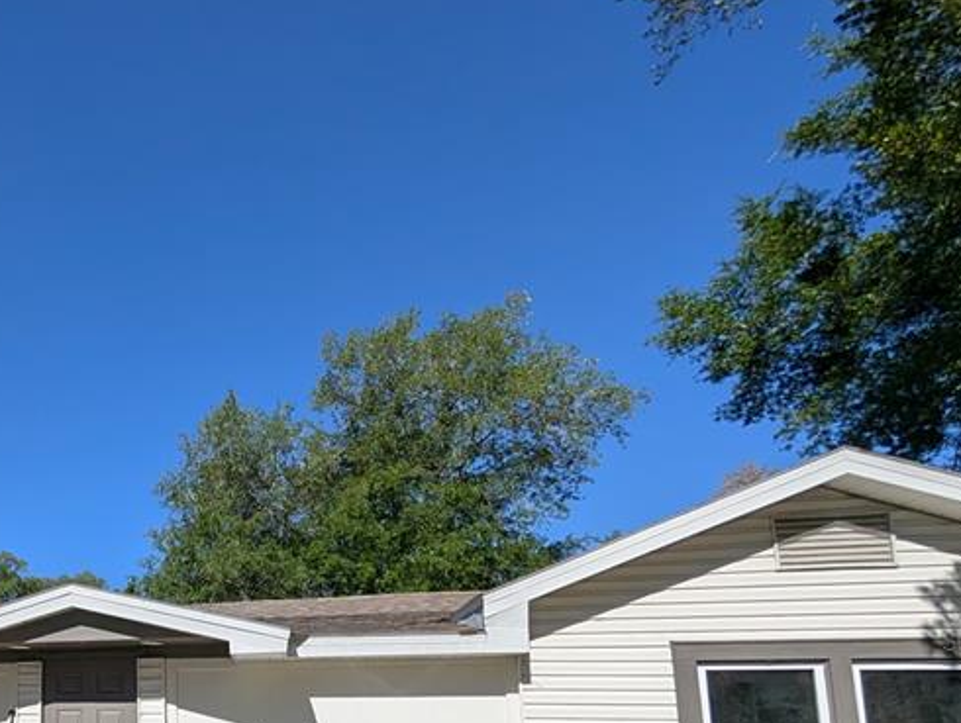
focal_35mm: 25
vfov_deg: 49.5
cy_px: 641
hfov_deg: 57.3
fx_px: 695
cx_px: 61
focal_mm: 2.02
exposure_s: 1/5319
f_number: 1.7
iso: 58
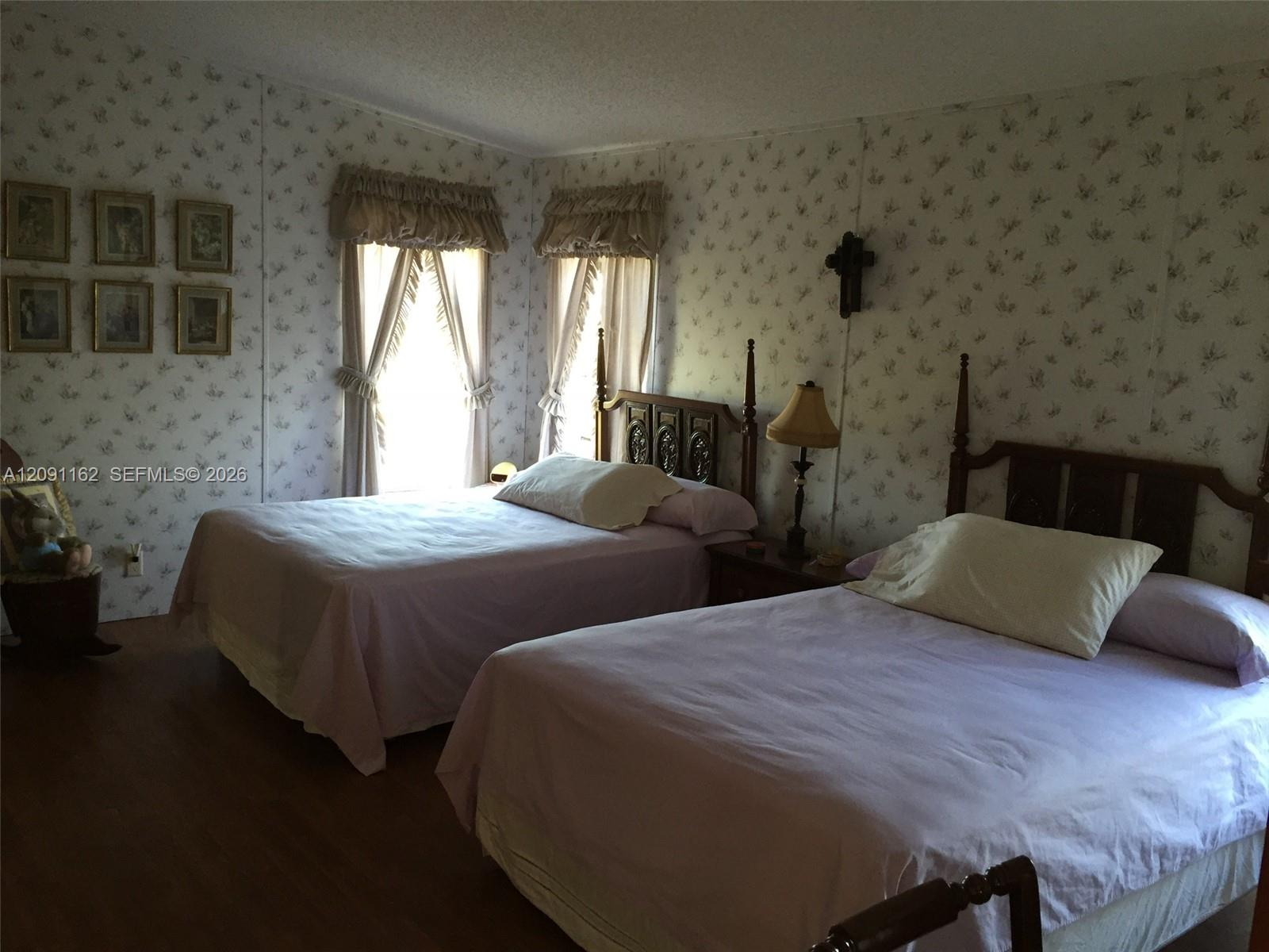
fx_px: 1063
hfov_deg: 61.7
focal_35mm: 29
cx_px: 634
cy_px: 476
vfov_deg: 48.2
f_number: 2.2
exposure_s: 1/30
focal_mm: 4.15
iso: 100
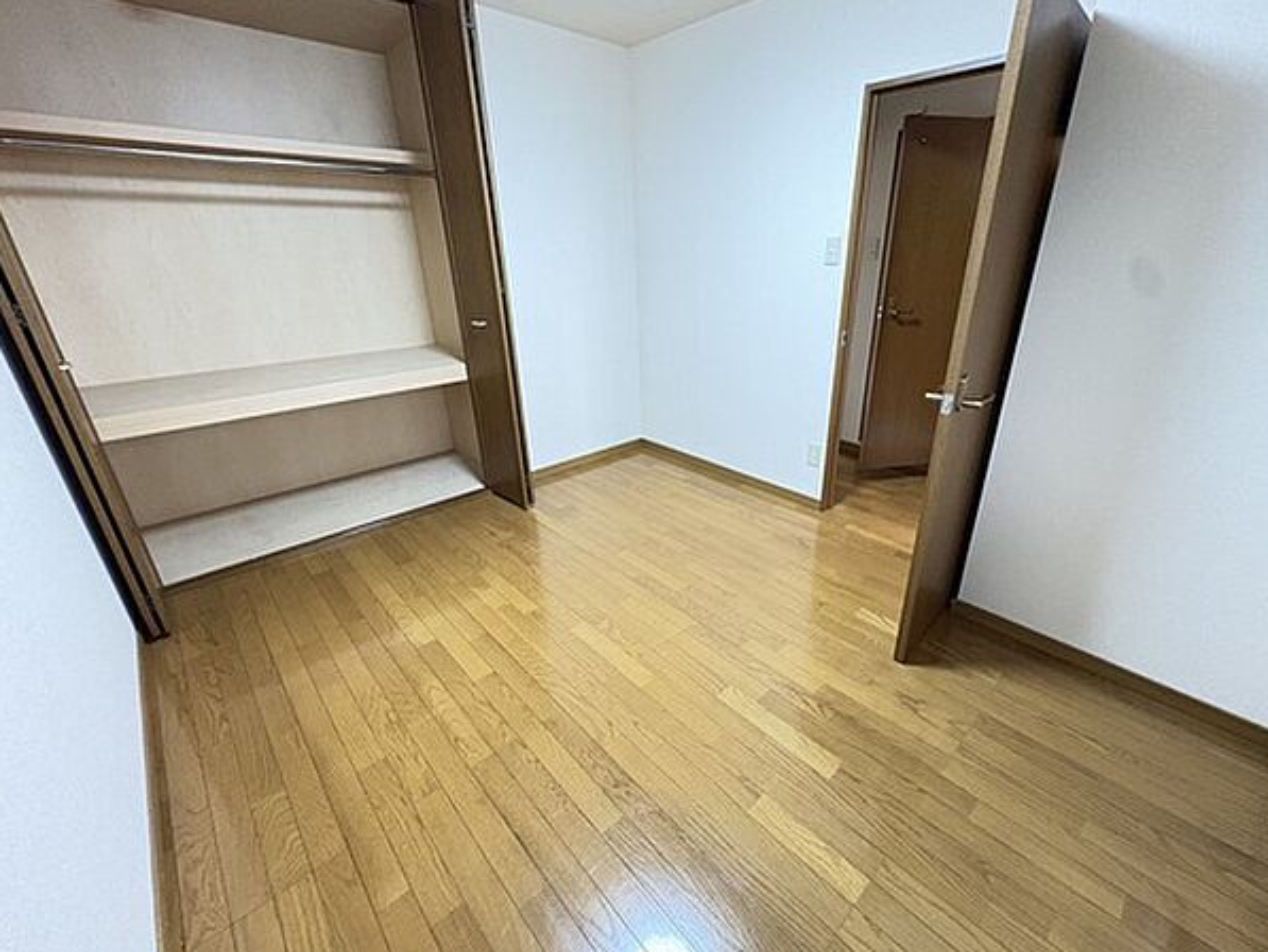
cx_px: 673
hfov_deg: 98.0
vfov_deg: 81.8
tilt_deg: -23.0
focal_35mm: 15
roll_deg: +1.2
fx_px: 550
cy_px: 472
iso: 640
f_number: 2.2
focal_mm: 2.22
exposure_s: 1/60
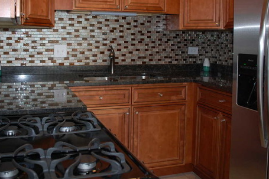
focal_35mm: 38
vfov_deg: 34.7
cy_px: 58
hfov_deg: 50.3
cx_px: 106
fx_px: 284
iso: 400
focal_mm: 18
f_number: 4
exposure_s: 1/60
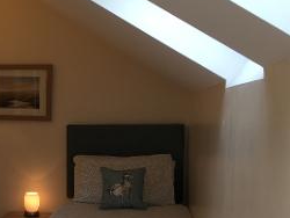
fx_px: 486
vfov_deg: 25.0
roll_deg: -0.2
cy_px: 162
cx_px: 24
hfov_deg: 31.5
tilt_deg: -6.6
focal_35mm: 58
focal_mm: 4.15
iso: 25
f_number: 2.2
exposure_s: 1/50
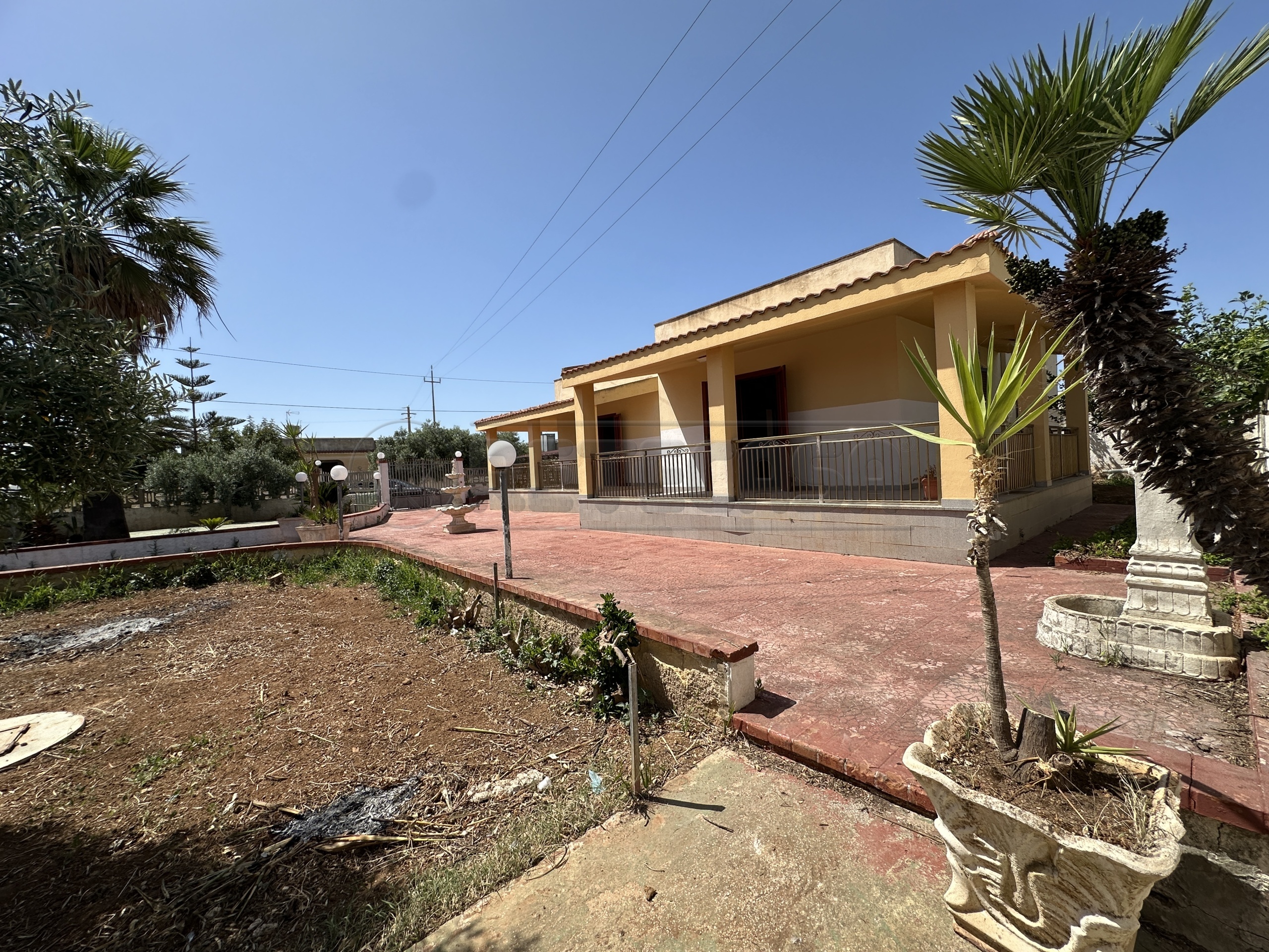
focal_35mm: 14
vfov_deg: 85.7
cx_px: 634
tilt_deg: -1.2
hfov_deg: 102.1
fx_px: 513
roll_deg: +2.6
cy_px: 476
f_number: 2.2
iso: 50
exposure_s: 1/2257
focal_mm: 2.22
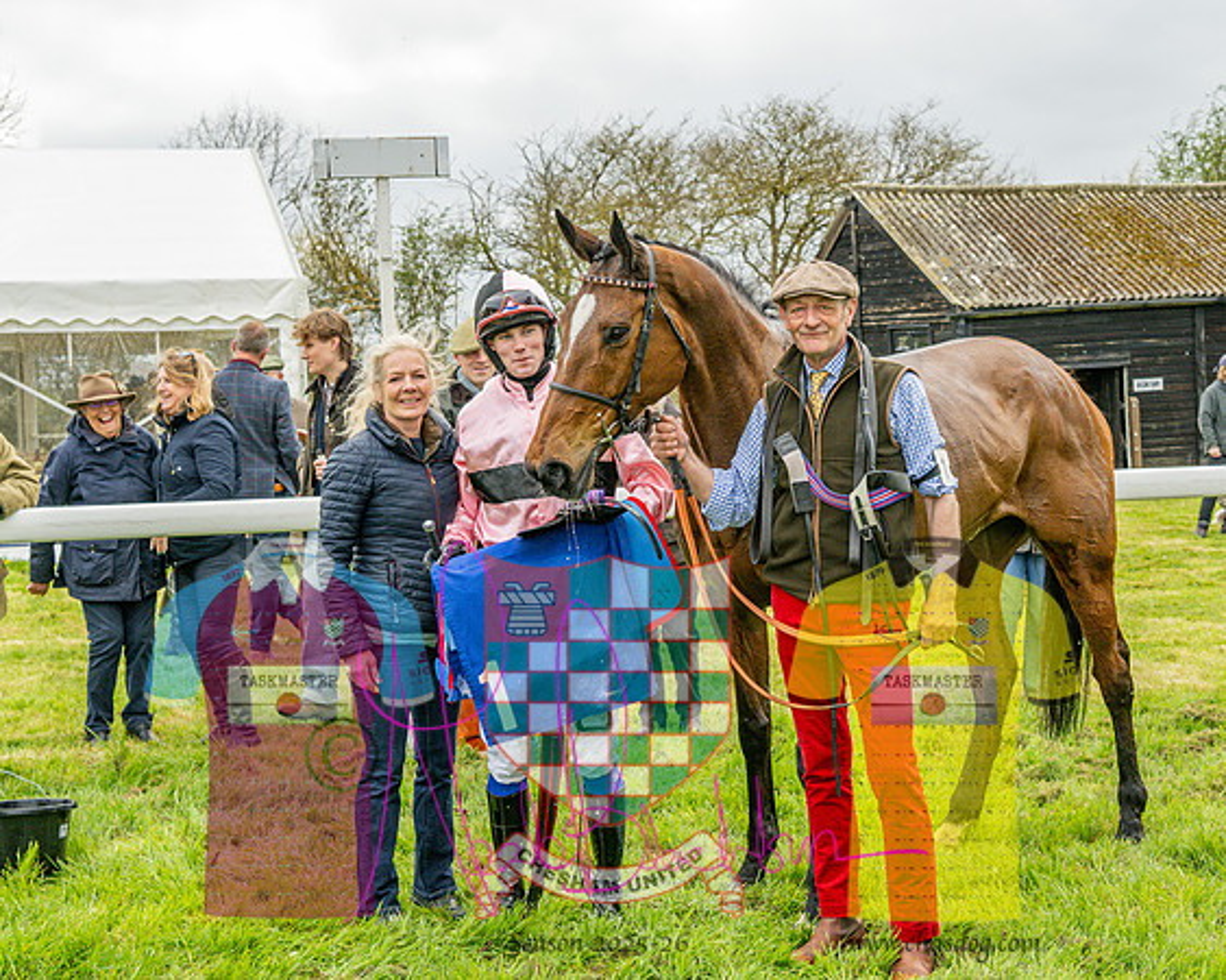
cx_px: 613
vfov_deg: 26.0
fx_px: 2125
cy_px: 490
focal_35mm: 59
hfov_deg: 32.2
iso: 400
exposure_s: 1/800
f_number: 5
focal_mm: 35
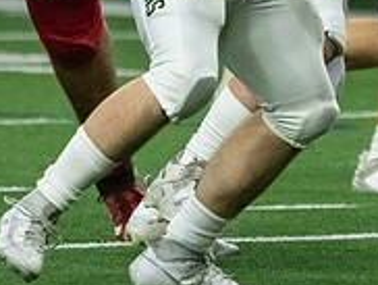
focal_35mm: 1349
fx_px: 14750
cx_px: 408
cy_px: -158
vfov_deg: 1.1
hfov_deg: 1.5
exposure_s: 1/1250
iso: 12800
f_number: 5.6
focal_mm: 352
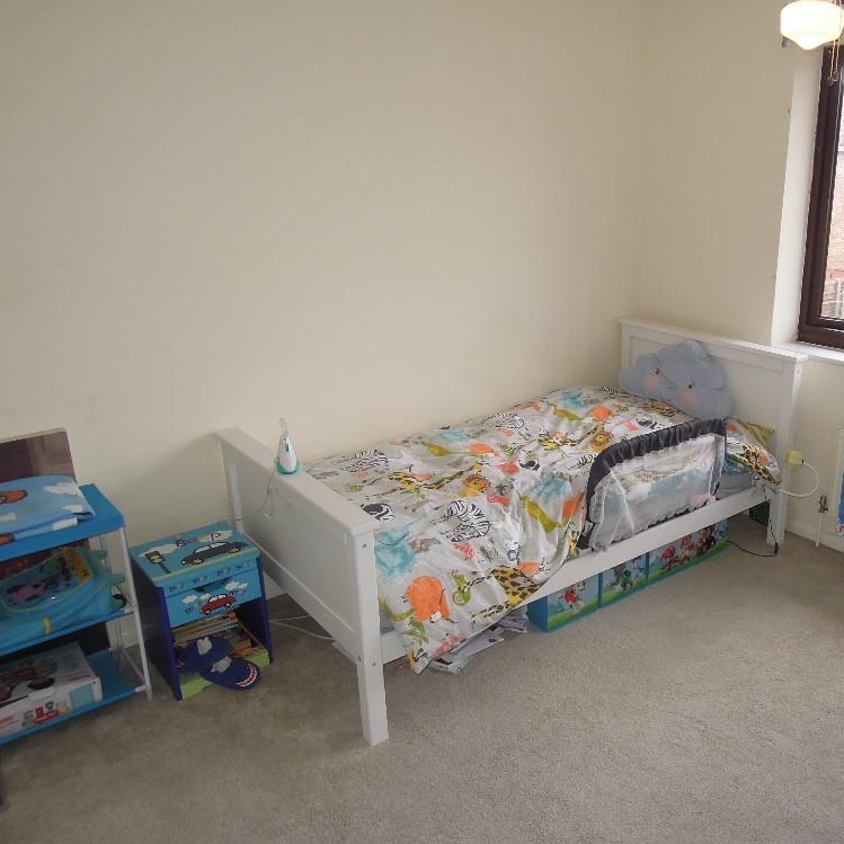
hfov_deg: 54.7
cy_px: 423
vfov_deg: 55.6
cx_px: 549
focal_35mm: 29
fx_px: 800
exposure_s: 1/160
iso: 160
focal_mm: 4.3
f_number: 2.8
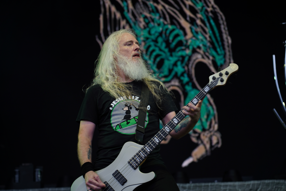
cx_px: 143
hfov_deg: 19.5
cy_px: 96
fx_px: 834
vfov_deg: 13.0
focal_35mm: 105
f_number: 4
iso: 100
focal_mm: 105
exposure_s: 1/125
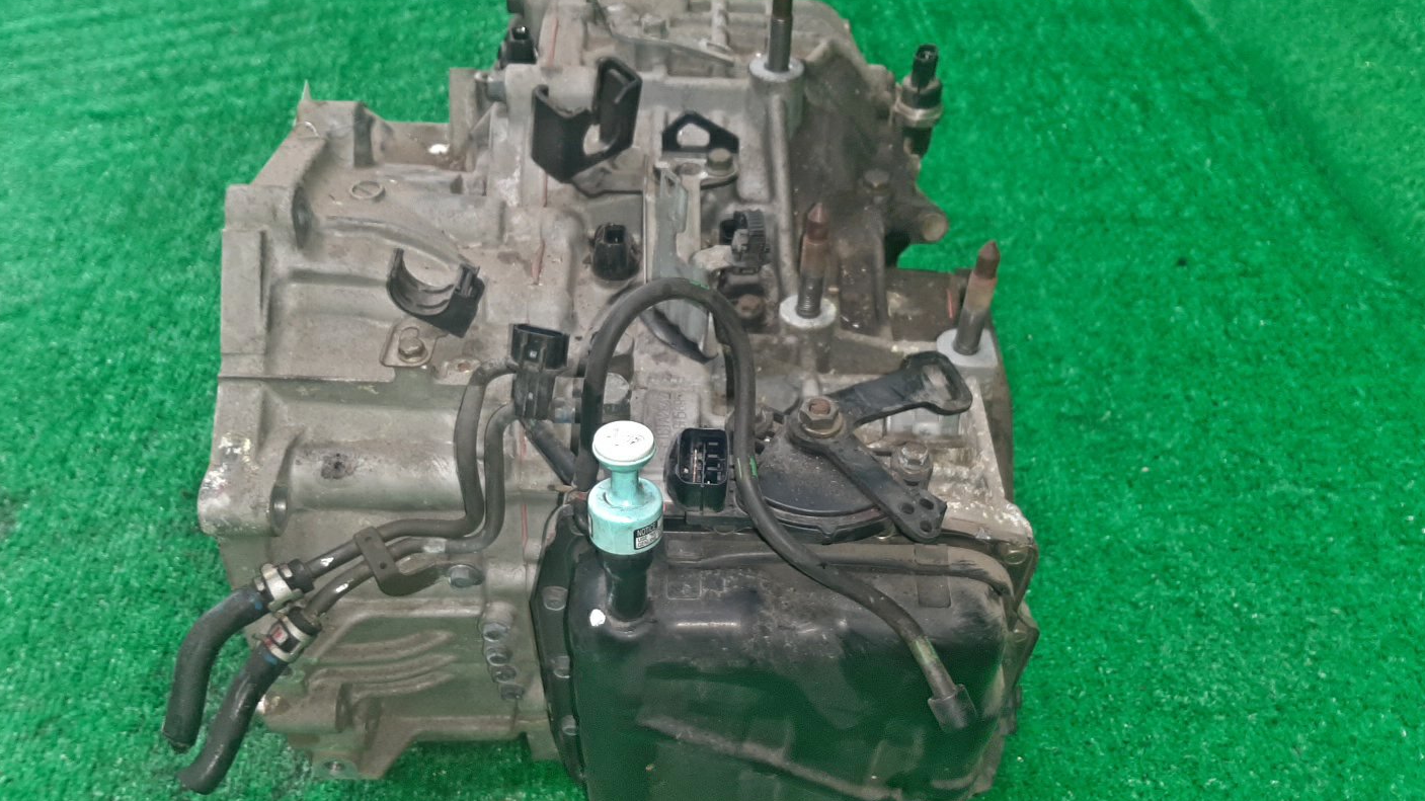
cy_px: 484
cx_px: 709
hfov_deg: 66.1
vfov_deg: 40.0
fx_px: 1096
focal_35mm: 29
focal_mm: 3.93
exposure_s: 1/50
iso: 172
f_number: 1.7
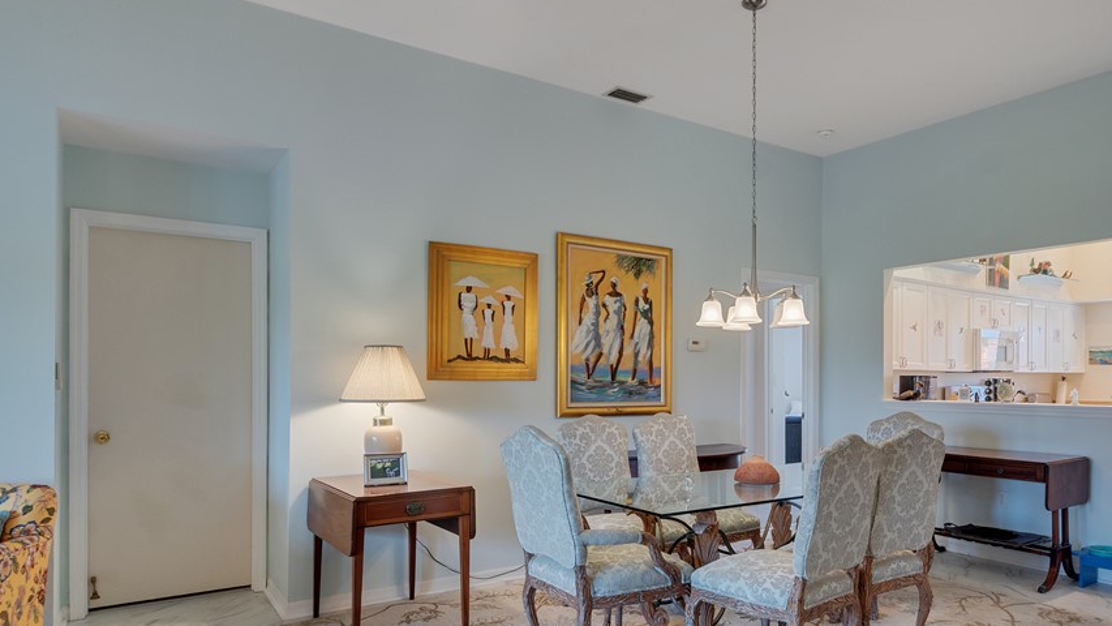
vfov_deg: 47.6
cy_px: 355
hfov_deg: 75.4
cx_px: 673
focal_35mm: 24
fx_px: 708
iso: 320
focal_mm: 12
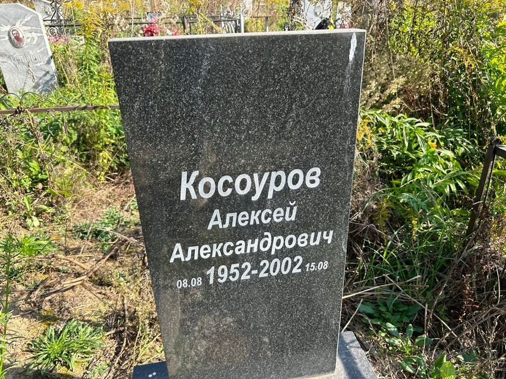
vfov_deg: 53.1
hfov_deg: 67.3
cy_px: 190
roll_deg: -1.2
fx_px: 380
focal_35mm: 26
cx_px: 253
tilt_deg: -31.2
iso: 50
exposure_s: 1/840
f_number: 1.5
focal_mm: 5.7
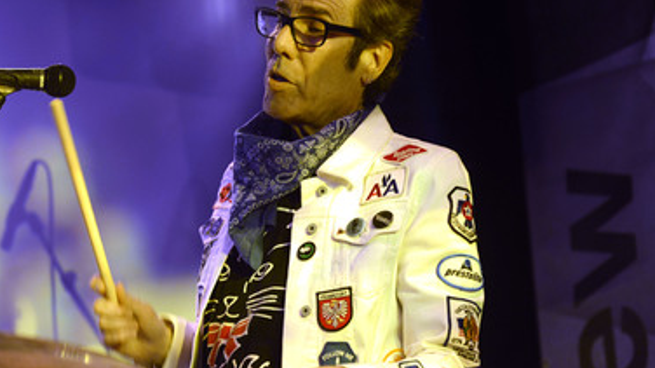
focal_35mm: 88
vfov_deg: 13.7
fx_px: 1528
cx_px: 290
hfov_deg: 24.2
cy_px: 159
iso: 2000
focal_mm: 70
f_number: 2.8
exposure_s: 1/160
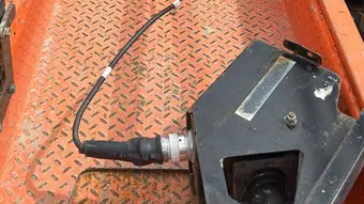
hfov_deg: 34.3
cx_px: 167
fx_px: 589
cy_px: -70
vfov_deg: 18.2
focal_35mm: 61
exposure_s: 1/2045
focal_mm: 5.7
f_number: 1.5
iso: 50
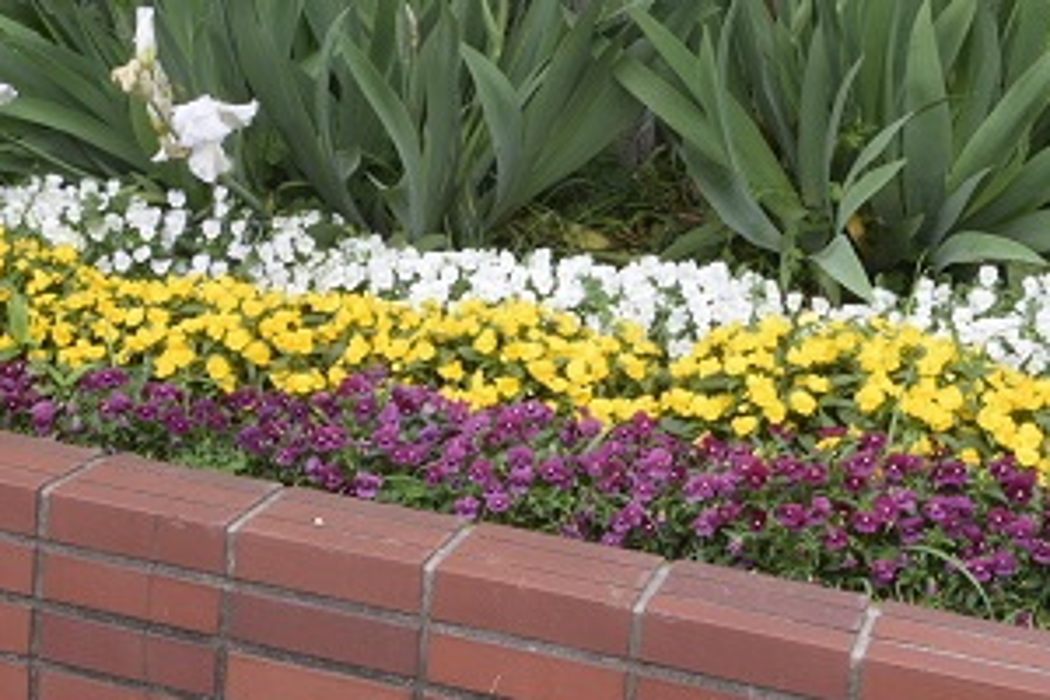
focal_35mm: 72
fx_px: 2100
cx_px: 574
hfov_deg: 28.1
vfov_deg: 18.6
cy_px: 84
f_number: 25
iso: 800
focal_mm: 24
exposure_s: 1/50
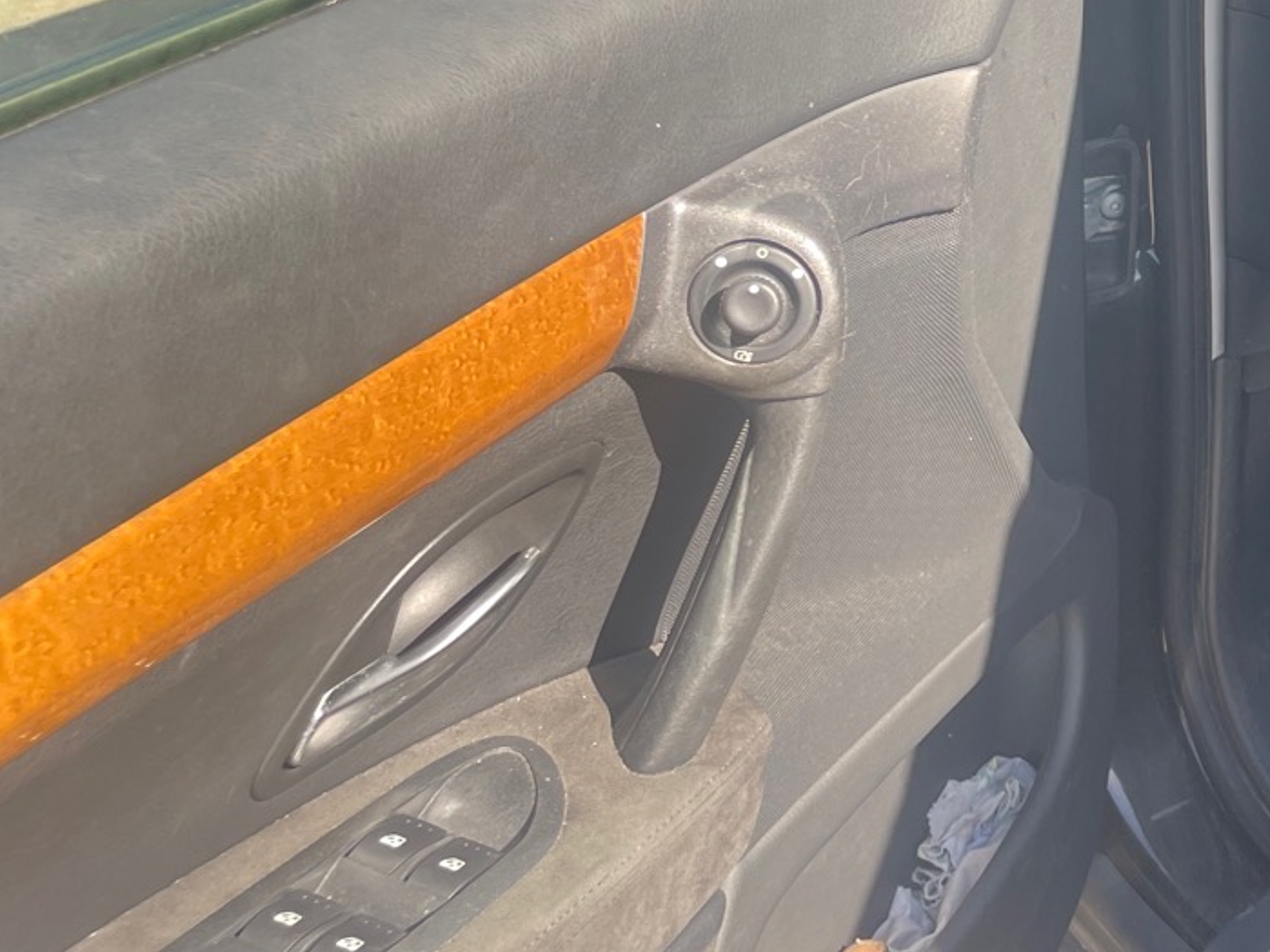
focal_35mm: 67
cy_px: 260
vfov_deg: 21.8
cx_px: 1579
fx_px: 2458
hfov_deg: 25.6
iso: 32
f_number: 1.6
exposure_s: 1/359
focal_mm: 4.2
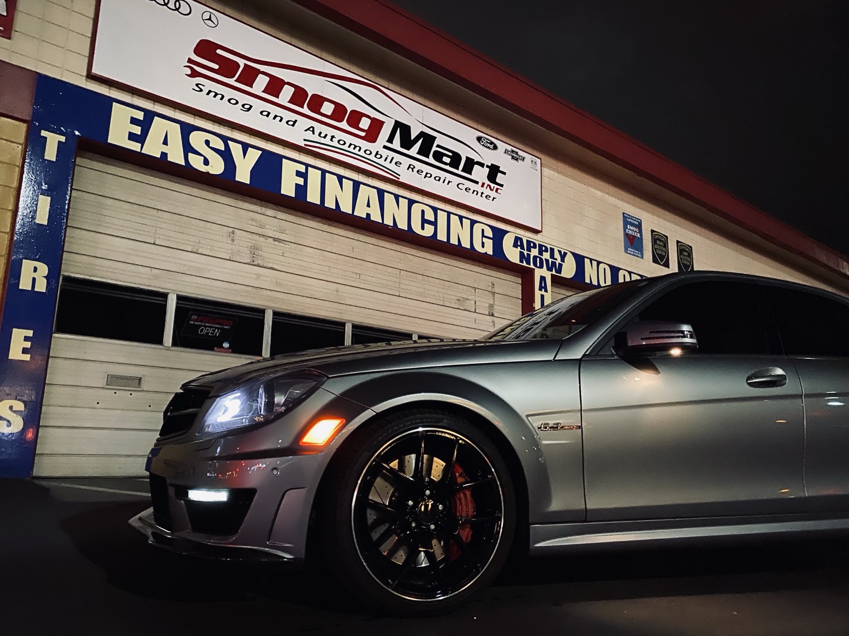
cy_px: 318
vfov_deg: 53.1
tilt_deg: +11.7
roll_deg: -1.7
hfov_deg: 67.3
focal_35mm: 26
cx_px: 424
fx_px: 638
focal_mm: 4.25
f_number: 1.8
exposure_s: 1/8
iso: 640
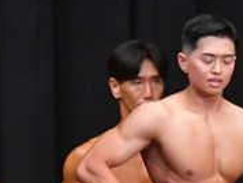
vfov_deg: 1.8
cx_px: 317
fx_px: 5940
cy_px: 281
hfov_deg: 2.3
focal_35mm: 845
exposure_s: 1/400
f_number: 5.6
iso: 8000
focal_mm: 135
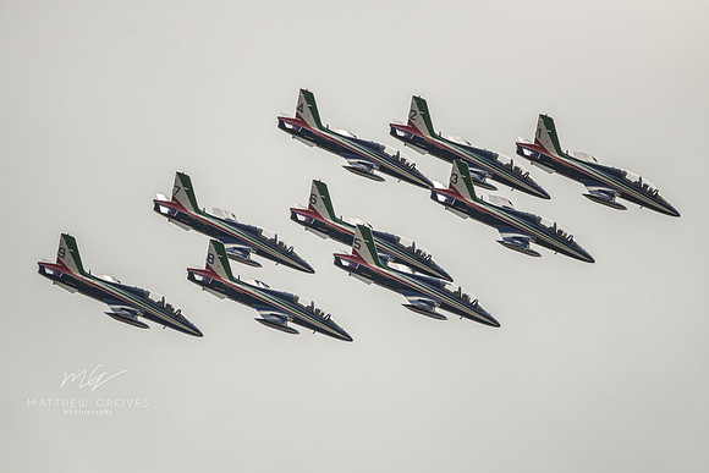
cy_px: 253
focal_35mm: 625
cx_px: 344
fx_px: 12303
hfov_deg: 3.3
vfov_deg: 2.2
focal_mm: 500
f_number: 6.3
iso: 400
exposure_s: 1/5000
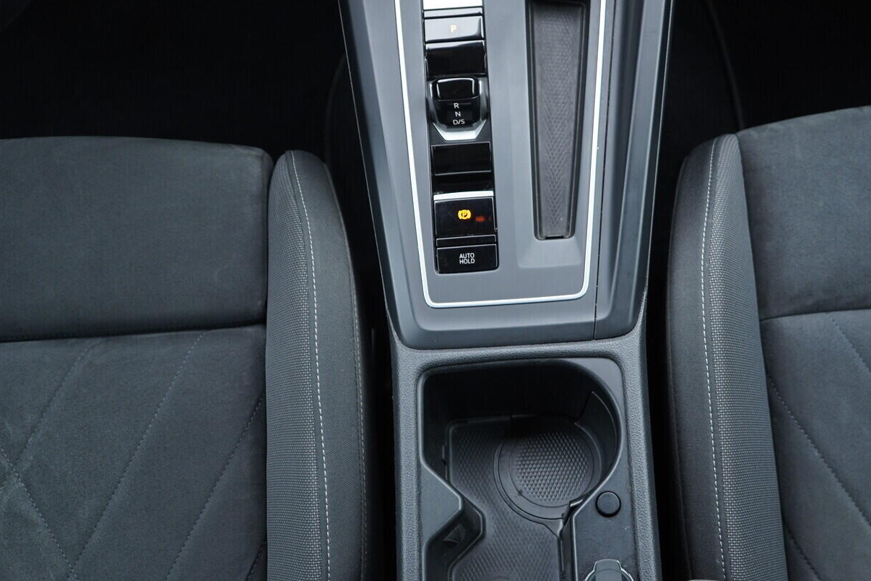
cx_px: 516
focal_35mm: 43
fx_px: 1040
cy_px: 286
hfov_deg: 45.2
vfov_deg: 31.2
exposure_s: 1/40
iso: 320
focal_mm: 24
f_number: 2.8
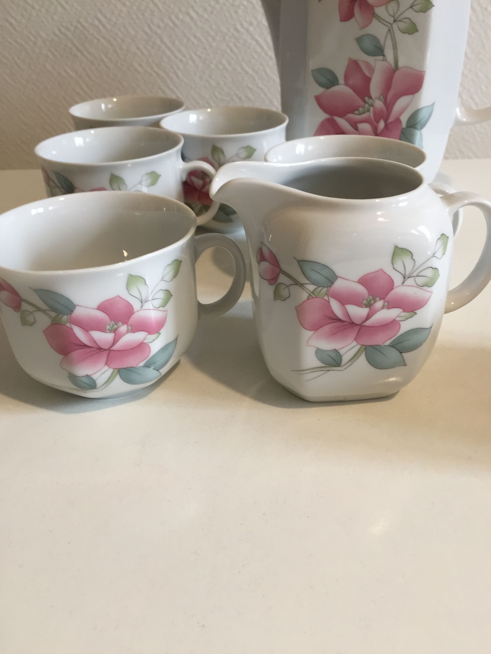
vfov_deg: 61.7
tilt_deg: -32.1
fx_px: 548
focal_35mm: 29
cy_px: 327
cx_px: 246
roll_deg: +2.0
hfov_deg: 48.2
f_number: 2.2
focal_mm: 4.15
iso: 100
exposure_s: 1/33
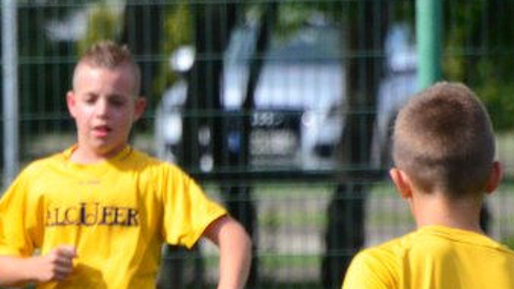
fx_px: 17102
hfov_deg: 1.7
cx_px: -82
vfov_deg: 1.0
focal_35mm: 1255
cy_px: 424
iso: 2500
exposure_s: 1/5000
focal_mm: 300
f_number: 9
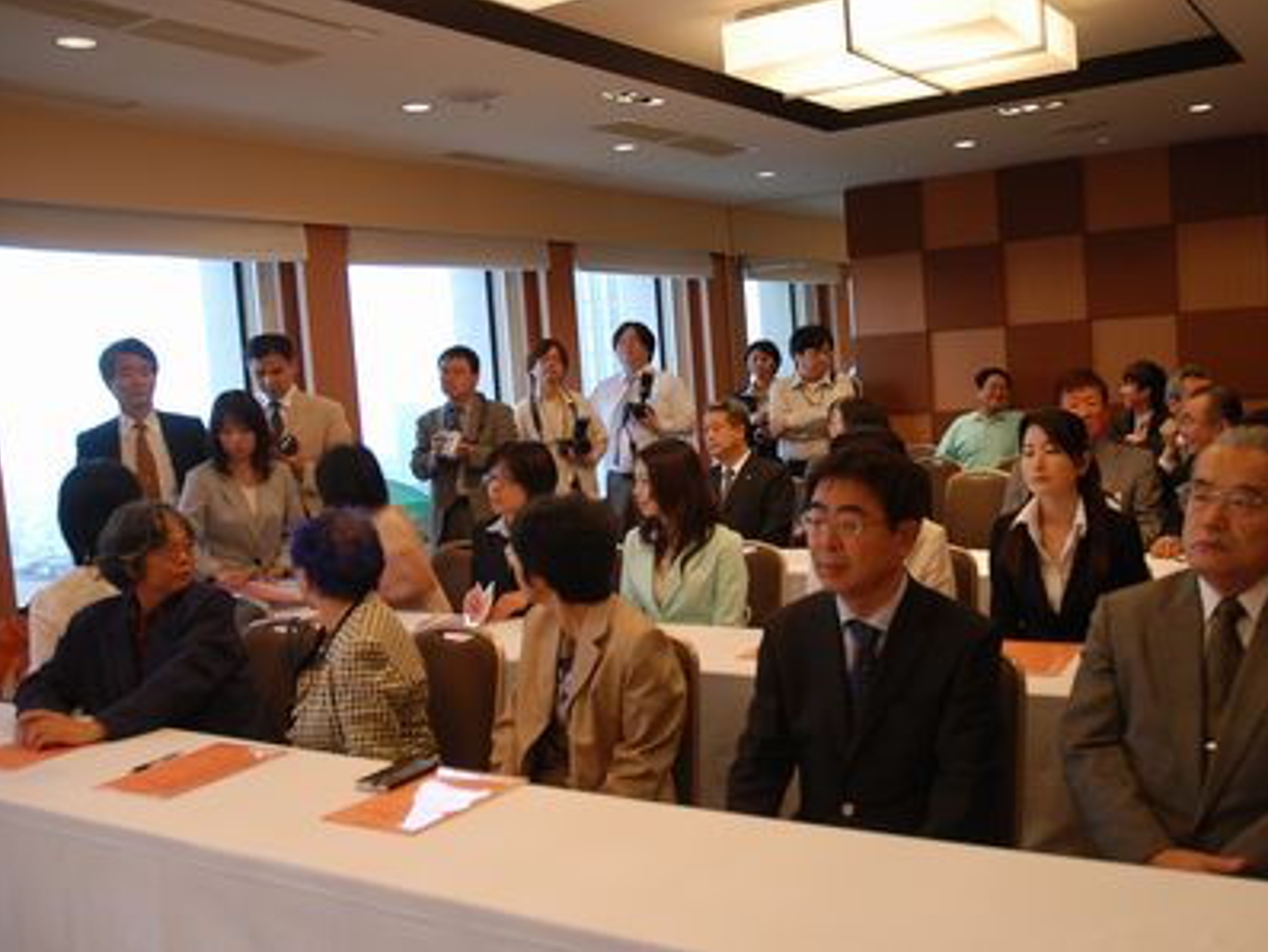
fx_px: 1319
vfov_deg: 39.7
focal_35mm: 36
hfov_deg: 51.2
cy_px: 474
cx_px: 712
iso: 200
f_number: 3.8
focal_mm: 22
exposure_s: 1/20
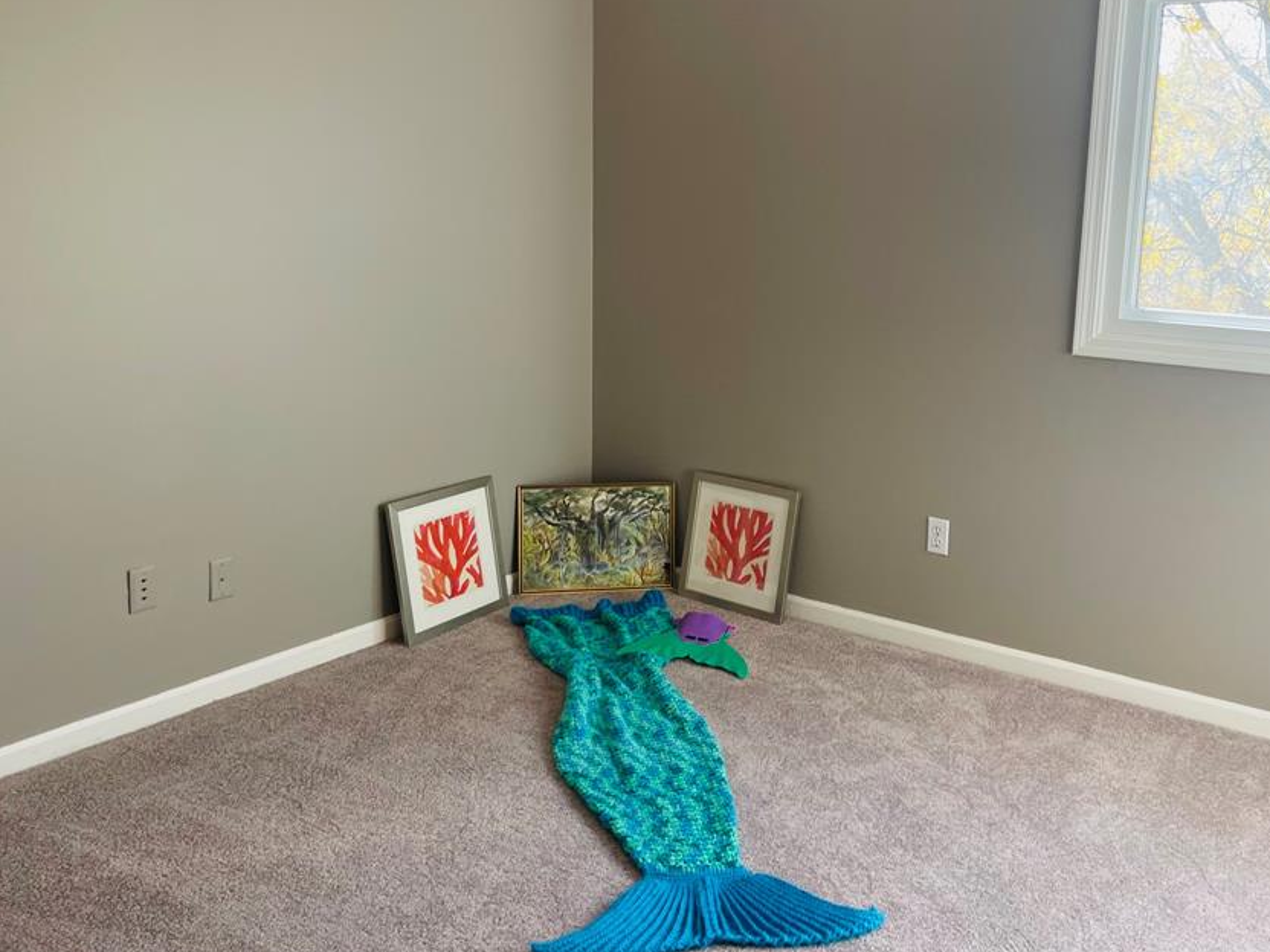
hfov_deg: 56.4
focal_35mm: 32
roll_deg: -1.3
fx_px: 1174
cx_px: 756
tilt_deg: -9.9
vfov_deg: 44.0
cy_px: 404
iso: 32
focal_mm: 5.1
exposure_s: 1/120
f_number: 1.6
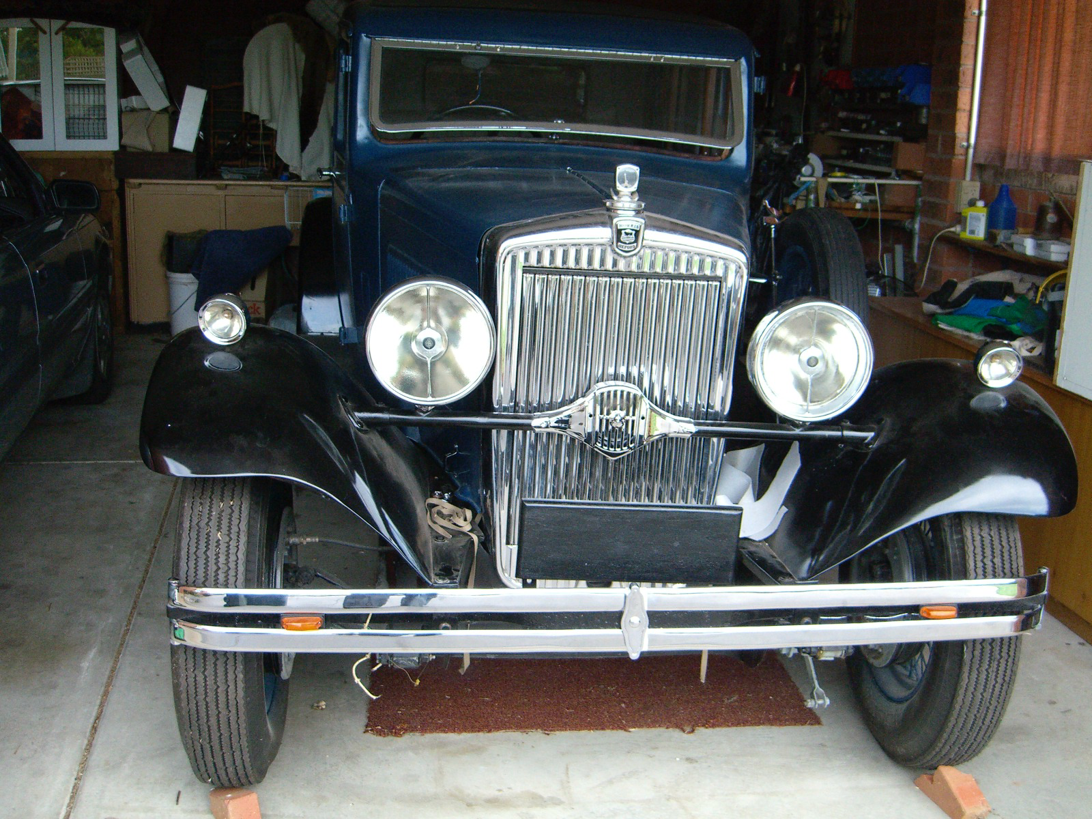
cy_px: 410
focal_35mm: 38
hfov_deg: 49.0
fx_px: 1199
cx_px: 546
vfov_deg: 37.7
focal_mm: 7.9
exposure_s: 1/160
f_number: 2.8
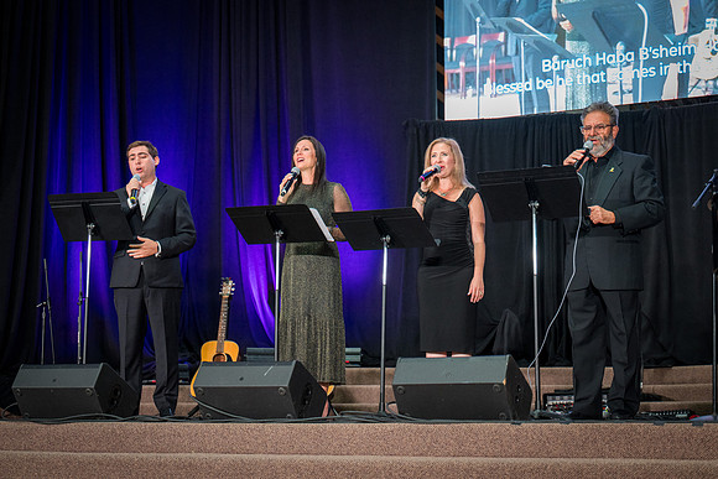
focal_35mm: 76
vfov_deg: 17.9
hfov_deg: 26.5
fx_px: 1523
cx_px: 389
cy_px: 261
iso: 1600
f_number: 2.8
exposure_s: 1/90
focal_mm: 70
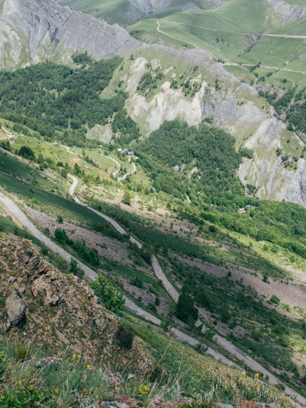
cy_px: 204
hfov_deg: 30.9
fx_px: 554
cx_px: 153
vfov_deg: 40.4
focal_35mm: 47
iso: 125
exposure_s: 1/100
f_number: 13
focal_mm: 8.4
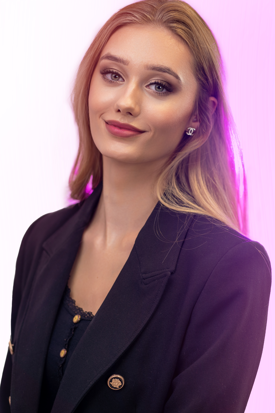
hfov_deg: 16.1
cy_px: 206
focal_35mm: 85
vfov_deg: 23.9
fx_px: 974
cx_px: 138
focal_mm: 85
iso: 125
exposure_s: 1/100
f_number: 2.8
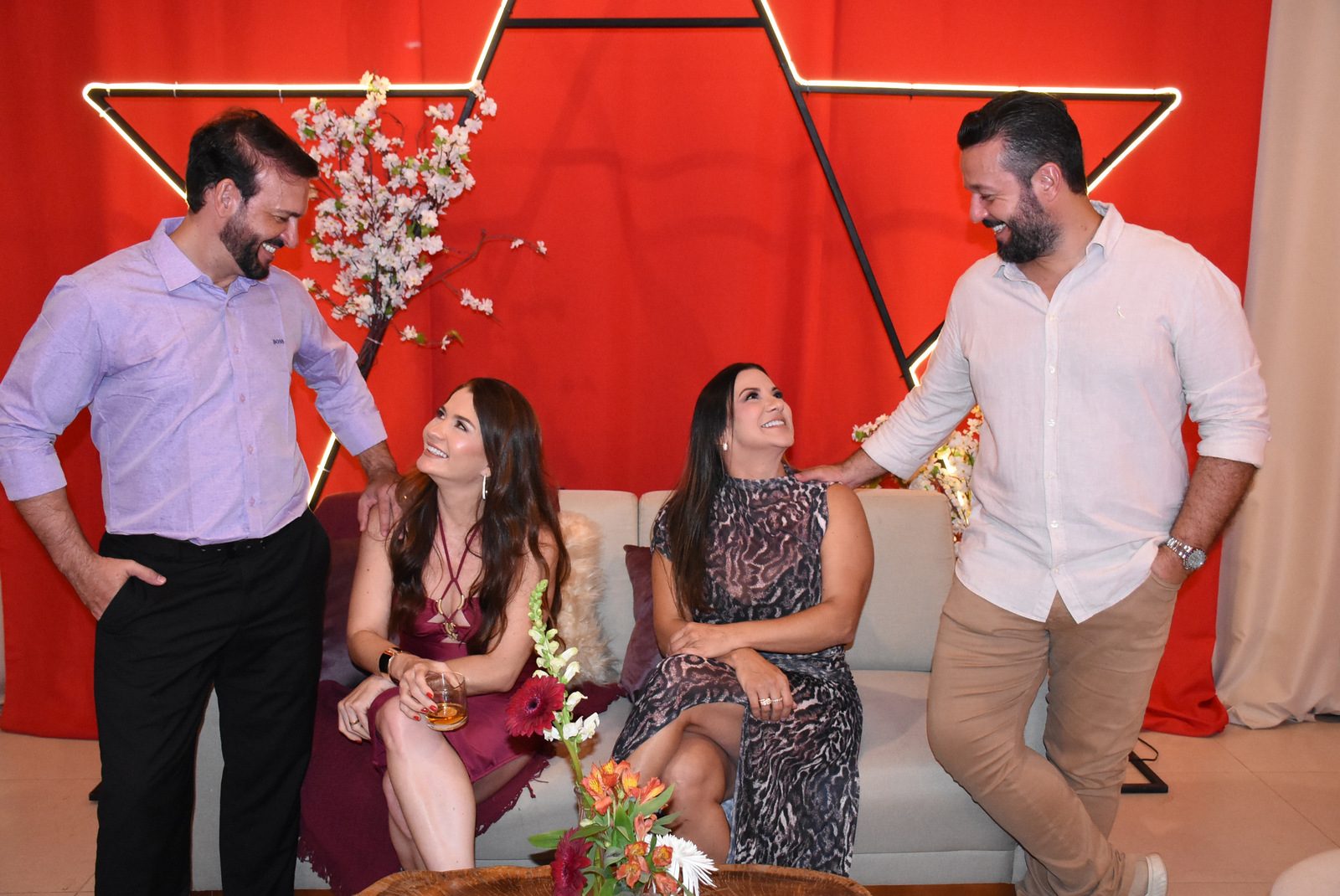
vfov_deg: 38.4
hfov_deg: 55.1
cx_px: 670
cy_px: 448
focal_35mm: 34
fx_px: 1285
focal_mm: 23
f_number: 4.5
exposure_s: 1/100
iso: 3200
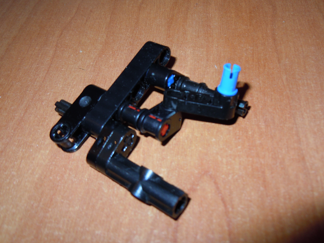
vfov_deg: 37.5
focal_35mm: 38
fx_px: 356
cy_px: 93
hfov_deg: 48.9
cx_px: 174
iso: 100
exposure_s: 1/30
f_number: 3.5
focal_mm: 5.4
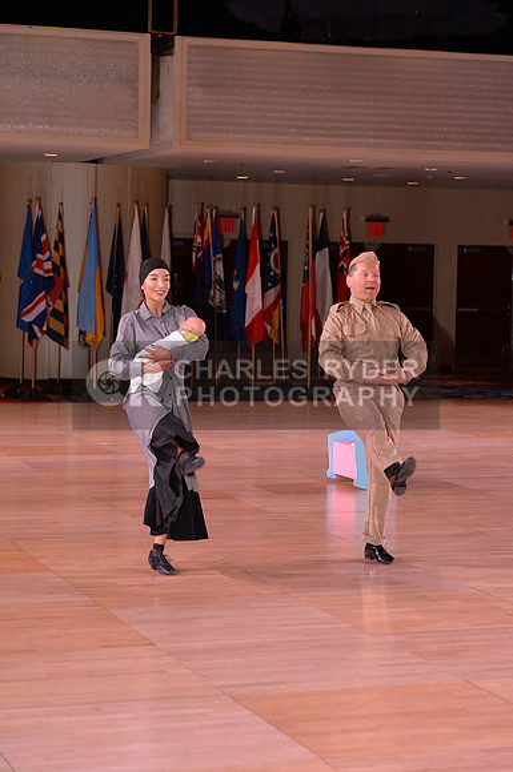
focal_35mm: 90
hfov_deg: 15.1
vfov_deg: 22.7
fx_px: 1929
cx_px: 256
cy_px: 386
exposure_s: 1/250
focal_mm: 90
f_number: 5.6
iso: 1000
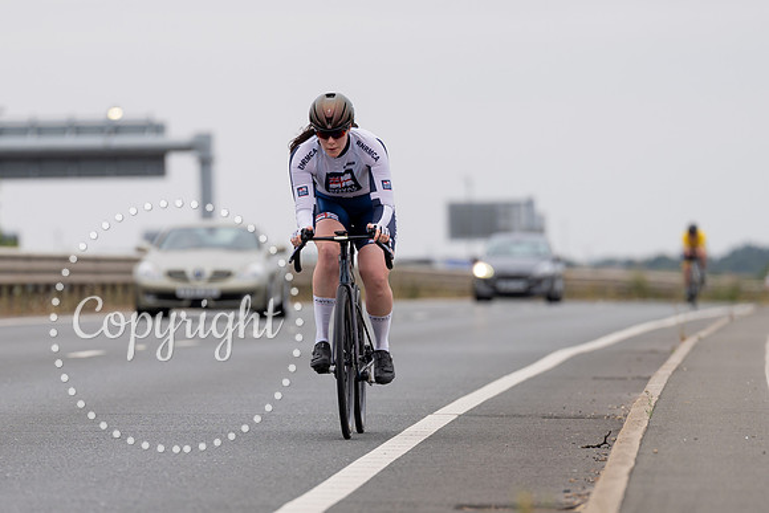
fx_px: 7493
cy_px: 367
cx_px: 344
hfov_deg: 5.9
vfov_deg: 3.9
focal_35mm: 351
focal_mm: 200
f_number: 3.2
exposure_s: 1/800
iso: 100
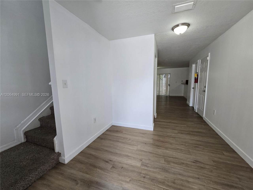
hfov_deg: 106.2
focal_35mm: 13
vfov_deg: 89.9
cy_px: 95
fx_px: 95
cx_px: 126
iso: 64
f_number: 2.2
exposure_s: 1/60
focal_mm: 2.2
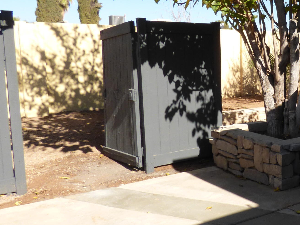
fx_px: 399
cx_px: 303
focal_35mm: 46
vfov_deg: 31.5
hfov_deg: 36.8
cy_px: 102
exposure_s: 1/1600
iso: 200
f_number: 3.2
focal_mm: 3.58
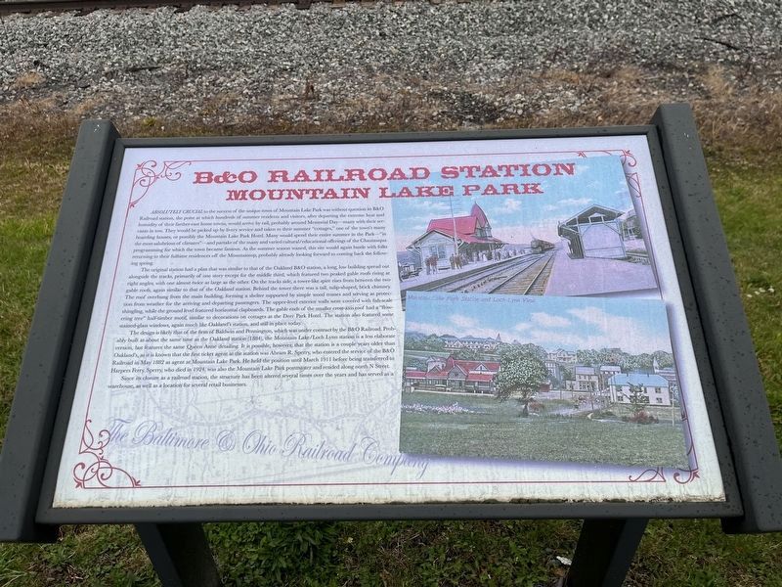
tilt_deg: -36.5
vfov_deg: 53.1
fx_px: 587
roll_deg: +2.2
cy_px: 294
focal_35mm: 26
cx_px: 391
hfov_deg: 67.3
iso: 64
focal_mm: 5.1
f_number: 1.6
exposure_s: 1/120
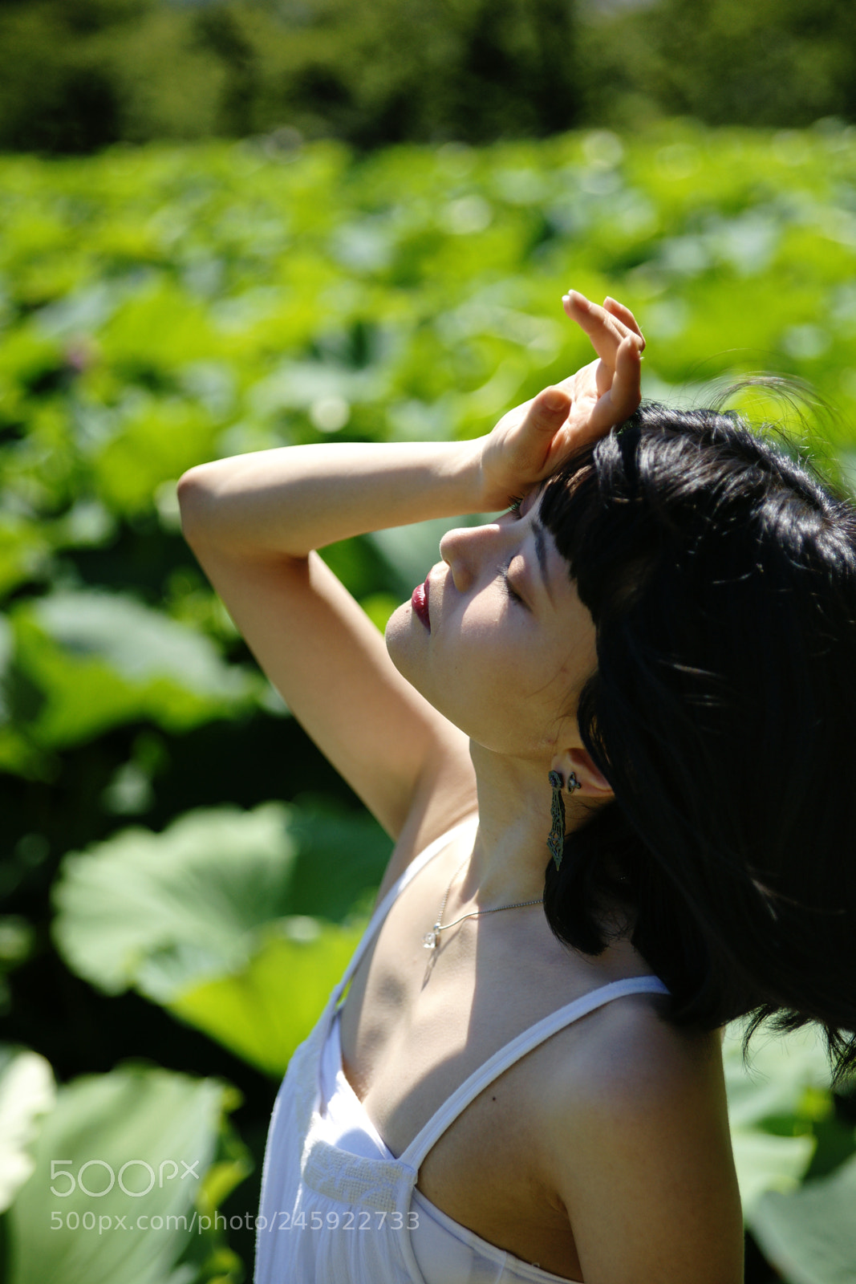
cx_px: 428
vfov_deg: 28.8
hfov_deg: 19.5
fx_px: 2496
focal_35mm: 70
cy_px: 642
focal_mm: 70
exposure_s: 1/3200
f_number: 2.8
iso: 200
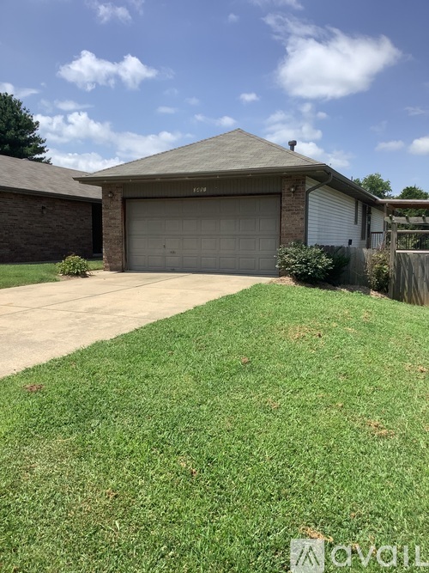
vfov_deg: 58.4
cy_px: 286
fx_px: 512
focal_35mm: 31
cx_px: 214
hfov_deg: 45.4
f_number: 2.4
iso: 25
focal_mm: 3.3
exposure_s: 1/1404
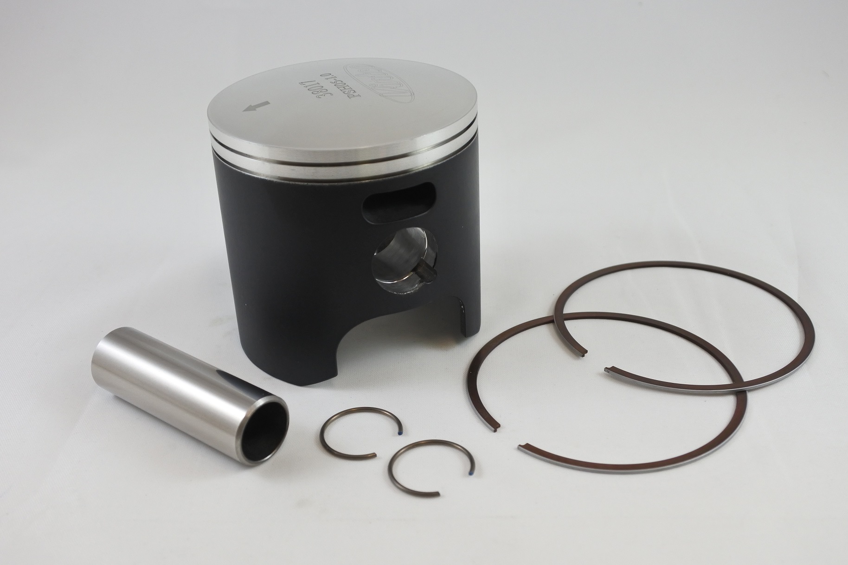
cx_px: 424
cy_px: 282
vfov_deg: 36.9
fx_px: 848
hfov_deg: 53.1
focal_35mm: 36
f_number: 4
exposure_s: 1/160
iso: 400
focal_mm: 13.4
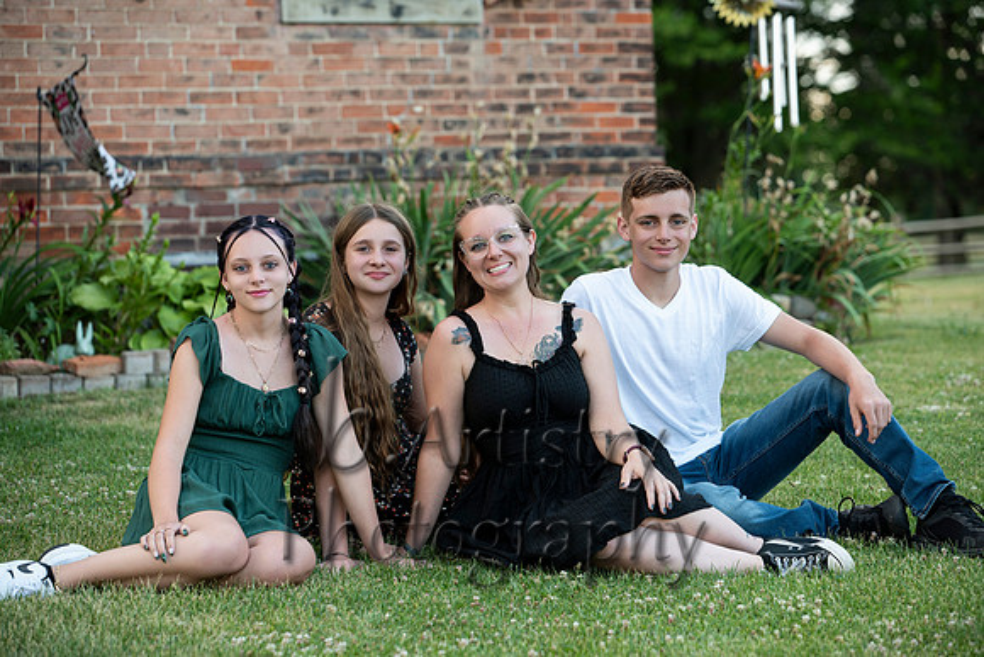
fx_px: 3417
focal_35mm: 125
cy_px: 328
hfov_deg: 16.4
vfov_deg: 11.0
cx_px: 492
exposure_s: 1/125
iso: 200
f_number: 4
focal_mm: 125
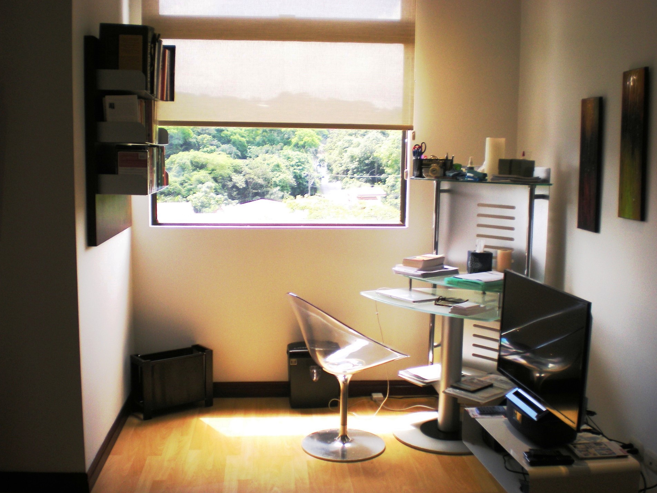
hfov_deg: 47.9
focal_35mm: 39
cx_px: 332
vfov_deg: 36.8
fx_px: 740
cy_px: 241
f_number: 3.1
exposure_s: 1/90.6
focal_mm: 6.3
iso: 64
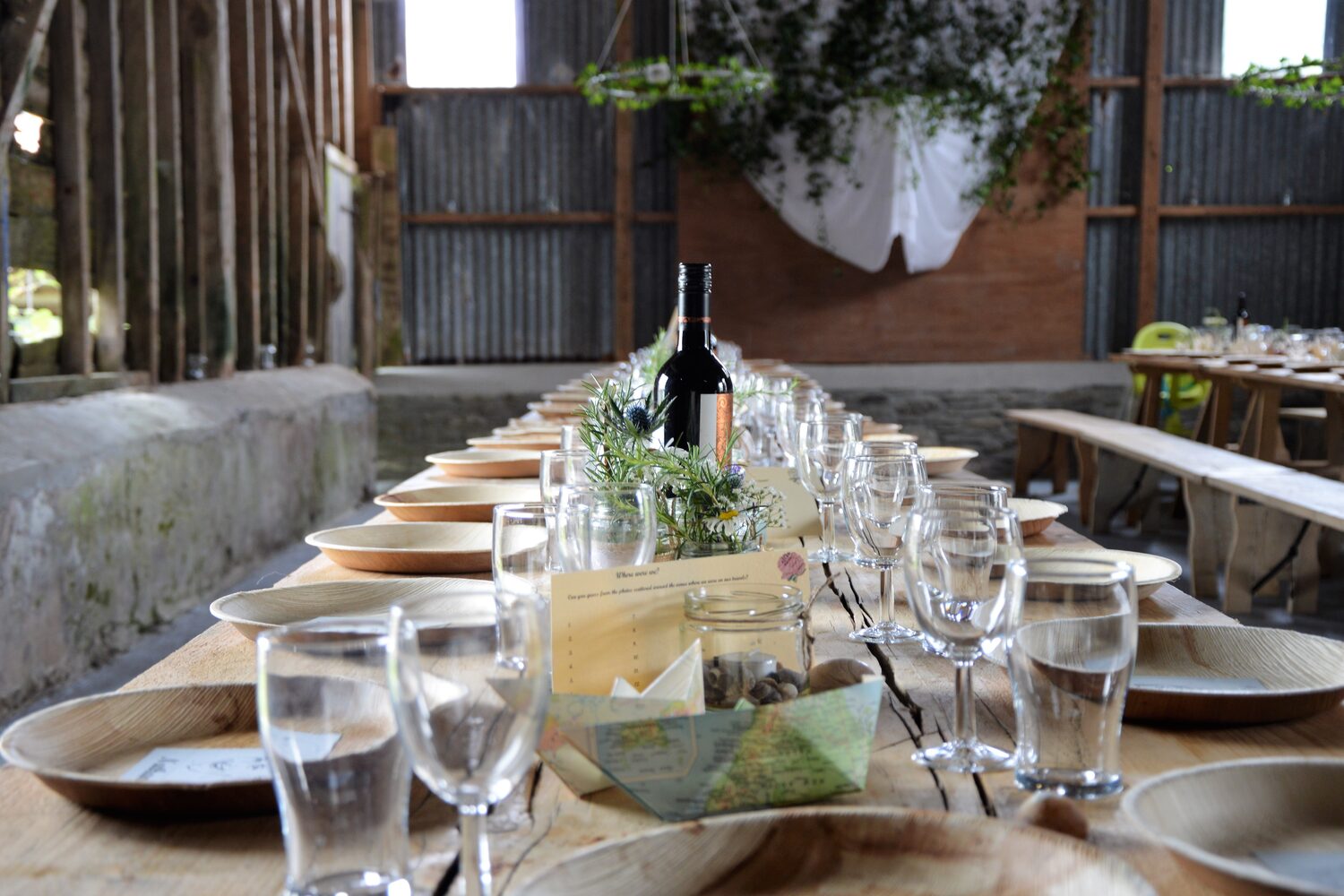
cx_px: 672
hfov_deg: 38.9
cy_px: 448
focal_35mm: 51
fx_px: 1904
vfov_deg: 26.5
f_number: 4.2
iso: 400
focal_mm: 34
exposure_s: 1/60
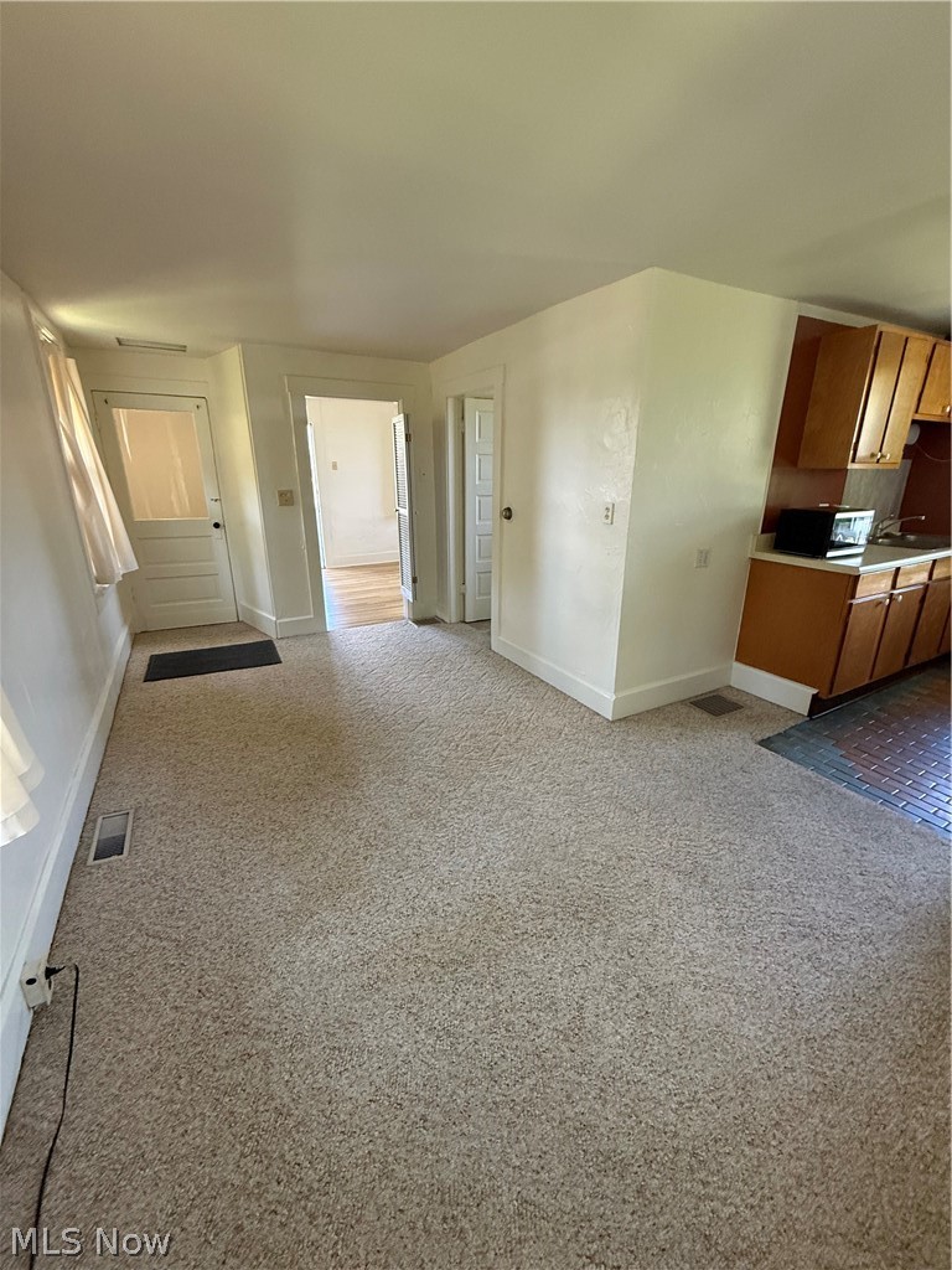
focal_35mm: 14
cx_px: 476
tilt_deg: -18.9
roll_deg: +1.3
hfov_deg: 85.7
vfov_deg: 102.1
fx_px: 513
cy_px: 635
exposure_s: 1/60
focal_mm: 2.22
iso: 320
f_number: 2.2
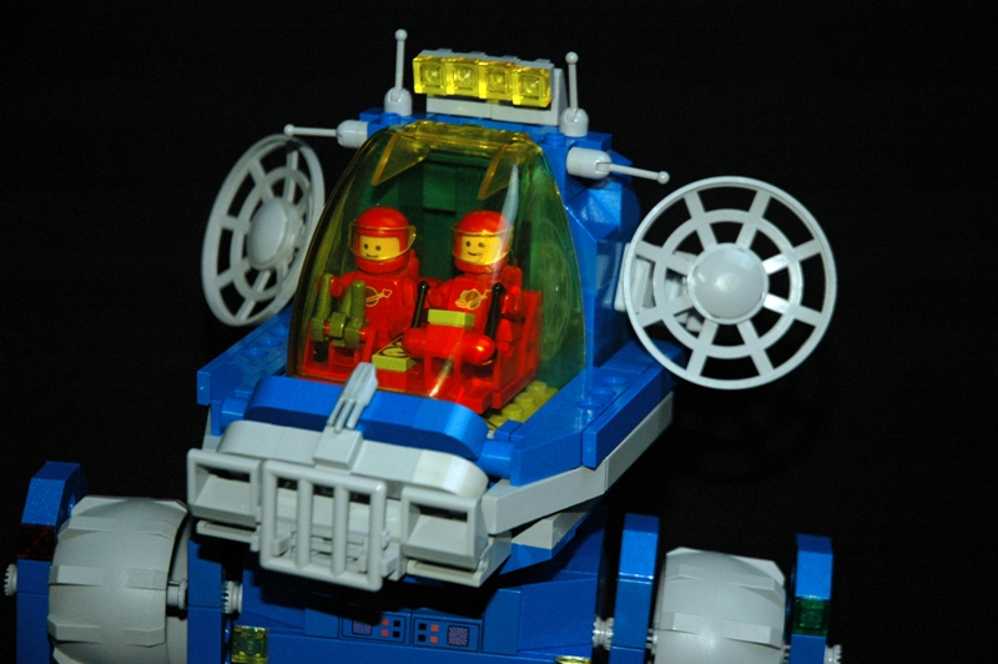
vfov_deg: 14.0
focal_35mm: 98
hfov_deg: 20.9
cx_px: 499
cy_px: 332
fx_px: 2701
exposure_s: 1/60
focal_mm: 65
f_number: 4.5
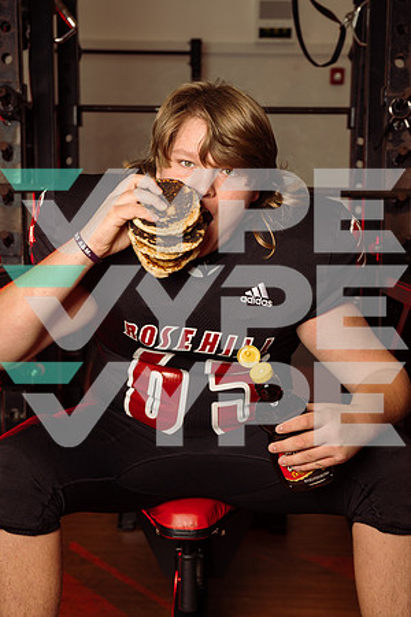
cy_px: 308
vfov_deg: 33.9
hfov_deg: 23.0
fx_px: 1010
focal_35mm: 59
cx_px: 206
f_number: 6.3
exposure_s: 1/250
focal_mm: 59
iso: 250
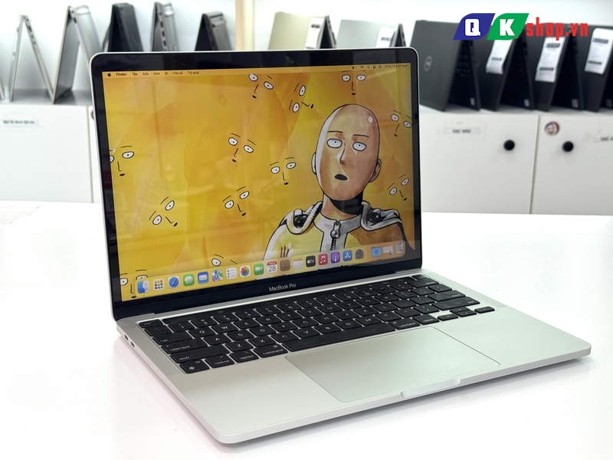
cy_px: 230
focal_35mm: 48
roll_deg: -0.2
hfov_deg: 39.7
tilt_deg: -15.7
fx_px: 850
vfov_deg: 30.3
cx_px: 306
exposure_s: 1/121
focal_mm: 6.76
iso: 64
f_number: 1.78
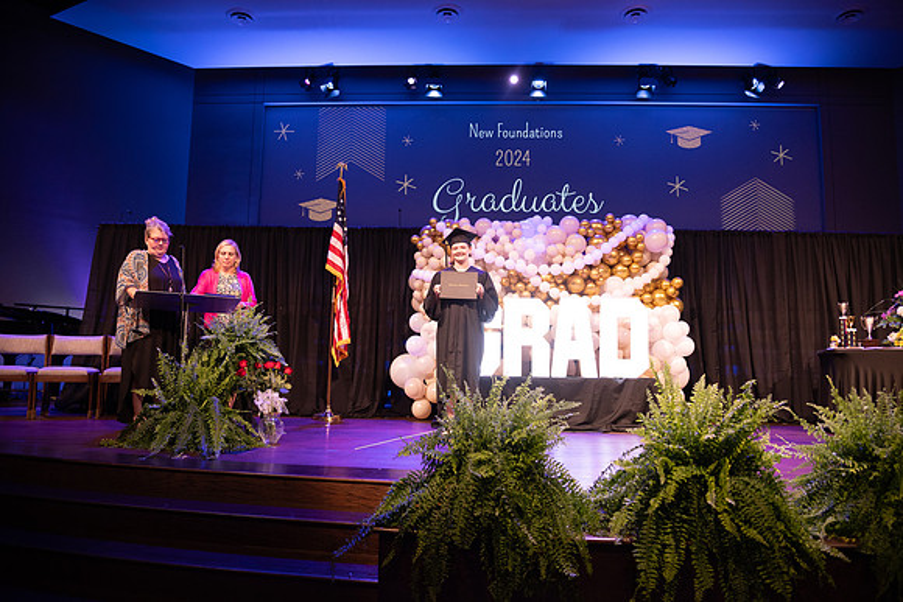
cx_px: 452
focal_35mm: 24
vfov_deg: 53.2
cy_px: 301
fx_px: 602
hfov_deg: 73.7
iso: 2000
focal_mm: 24
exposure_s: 1/200
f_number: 4
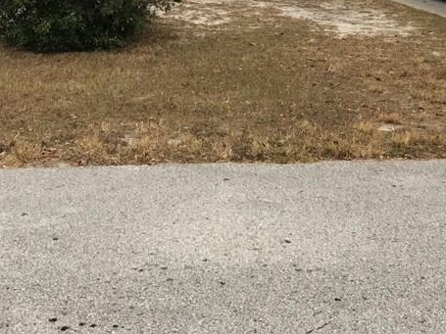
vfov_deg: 22.1
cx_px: 179
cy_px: -28
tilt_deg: -2.9
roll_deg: +0.0
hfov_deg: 30.7
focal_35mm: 63
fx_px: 811
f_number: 1.8
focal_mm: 3.99
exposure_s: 1/427
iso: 20
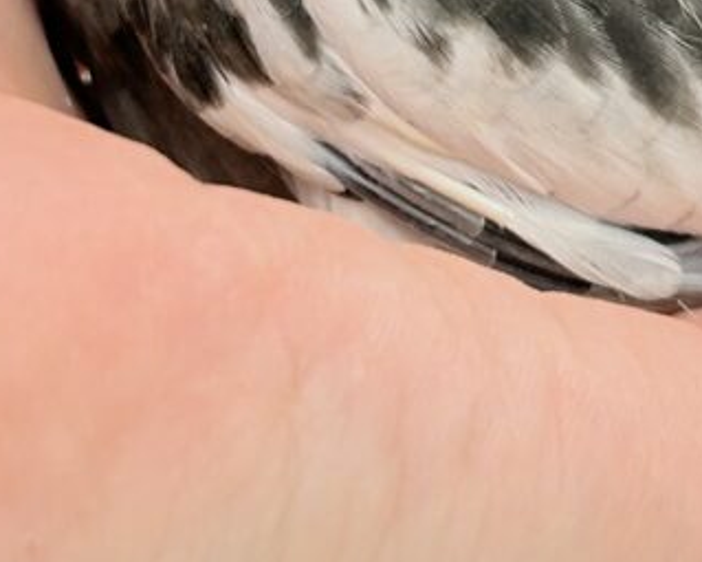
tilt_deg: -3.0
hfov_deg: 10.1
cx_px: 625
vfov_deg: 7.9
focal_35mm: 191
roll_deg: -9.9
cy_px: -260
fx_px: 3967
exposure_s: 1/50
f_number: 1.6
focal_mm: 5.96
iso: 40
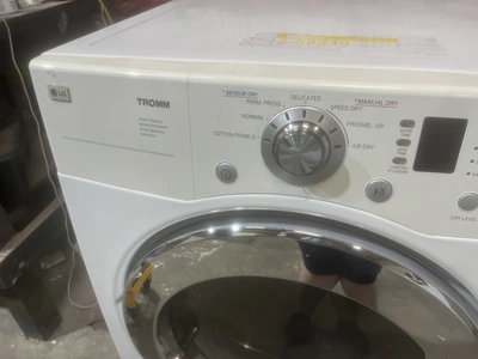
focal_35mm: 26
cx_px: 239
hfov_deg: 67.3
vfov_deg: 53.1
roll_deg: +3.0
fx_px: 359
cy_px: 180
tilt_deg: -33.2
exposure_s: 1/120
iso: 100
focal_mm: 5.1
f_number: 1.6
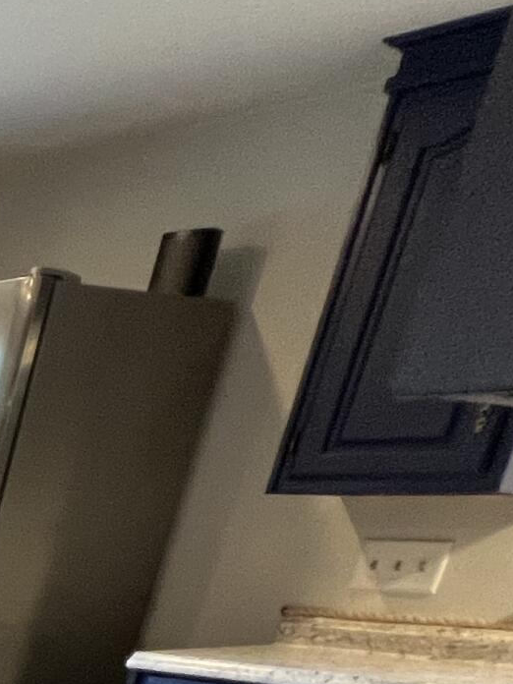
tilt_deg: -20.6
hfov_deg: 13.6
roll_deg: -0.4
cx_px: -833
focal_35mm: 56
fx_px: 1107
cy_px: 951
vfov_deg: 27.1
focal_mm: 1.57
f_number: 1.8
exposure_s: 1/60
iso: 200
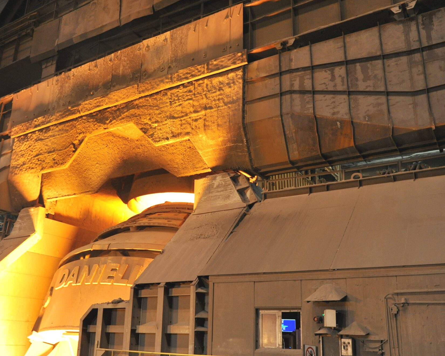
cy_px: 187
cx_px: 211
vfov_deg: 42.2
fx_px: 461
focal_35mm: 35
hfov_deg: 51.5
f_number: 2.8
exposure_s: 1/60
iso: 2000
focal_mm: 24
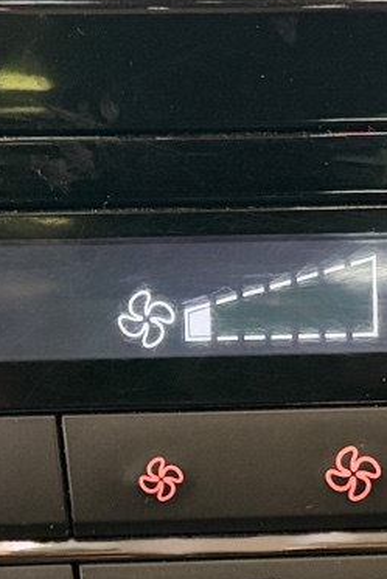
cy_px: 459
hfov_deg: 12.8
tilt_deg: -27.5
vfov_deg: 18.9
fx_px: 1724
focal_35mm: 107
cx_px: 244
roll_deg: -1.4
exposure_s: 1/31
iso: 1000
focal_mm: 6.76
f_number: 1.78
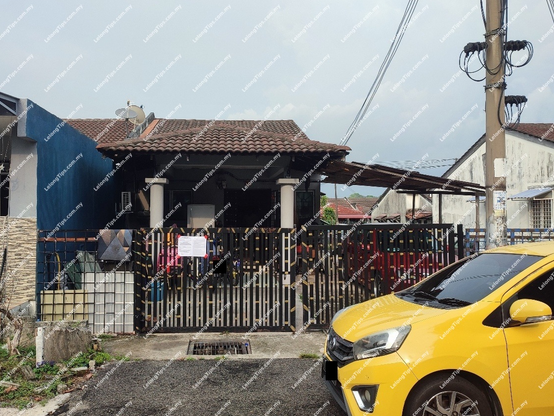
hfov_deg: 67.3
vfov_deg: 53.1
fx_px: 416
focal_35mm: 26
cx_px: 277
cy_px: 215
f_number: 1.9
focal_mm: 6.04
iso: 50
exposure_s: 1/175
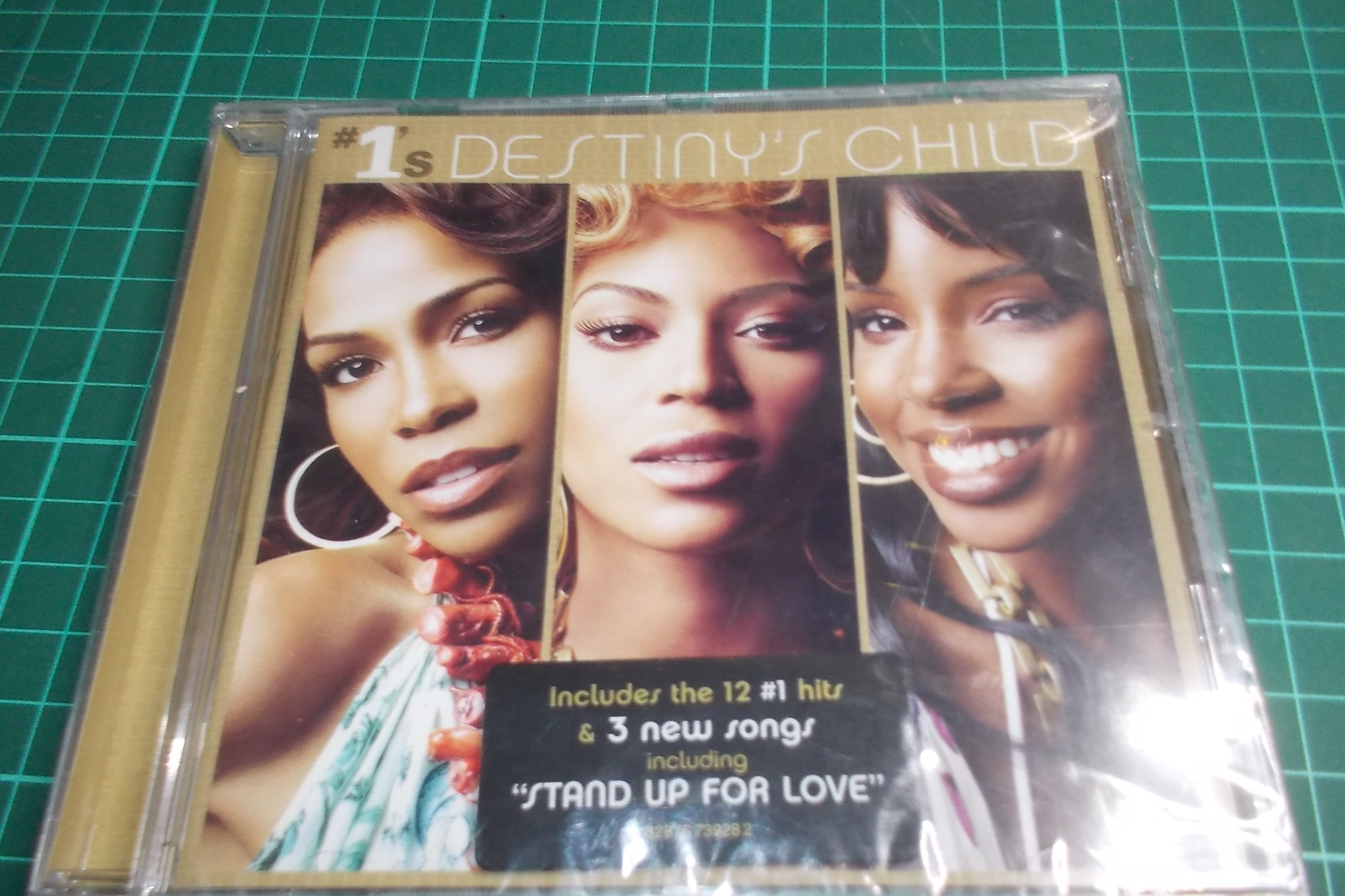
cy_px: 512
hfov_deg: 60.3
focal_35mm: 31
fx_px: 1158
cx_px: 681
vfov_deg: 42.2
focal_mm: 4.1
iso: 200
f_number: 3.3
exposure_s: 1/30
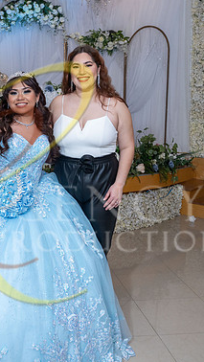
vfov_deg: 45.5
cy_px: 183
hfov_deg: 25.7
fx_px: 432
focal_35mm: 45
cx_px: 18
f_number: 5.6
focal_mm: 28
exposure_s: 1/125
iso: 1250
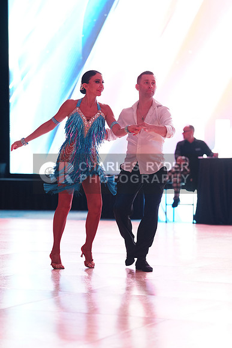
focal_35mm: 126
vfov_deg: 16.3
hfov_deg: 10.9
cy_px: 174
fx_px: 1217
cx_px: 116
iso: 1250
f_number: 2.8
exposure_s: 1/160
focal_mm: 126
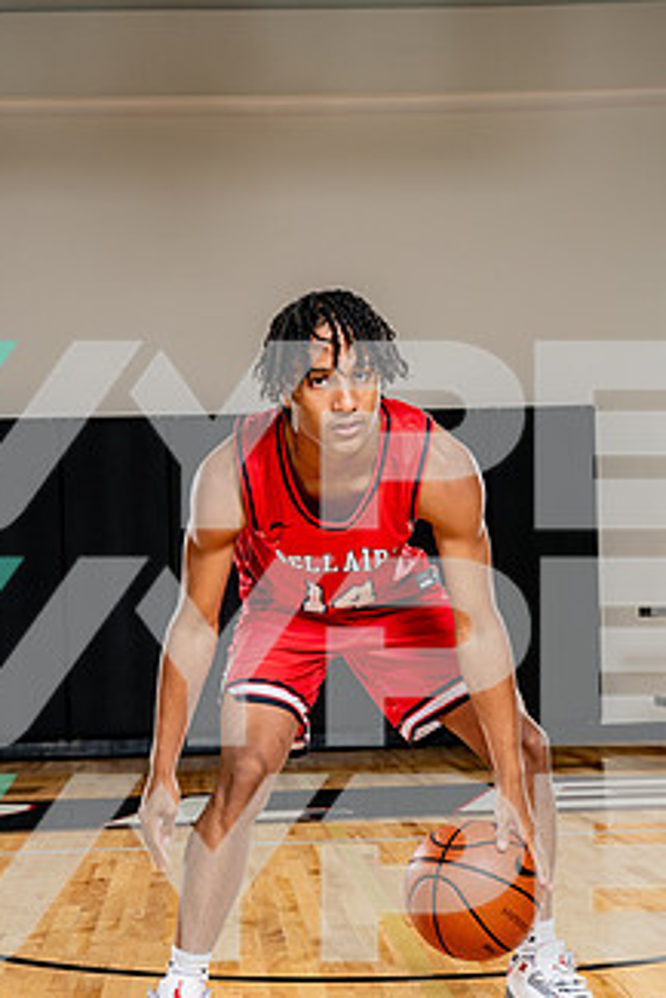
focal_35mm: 65
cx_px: 292
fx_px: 1802
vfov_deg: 30.7
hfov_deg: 20.9
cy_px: 654
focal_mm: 47
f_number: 7.1
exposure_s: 1/250
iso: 250
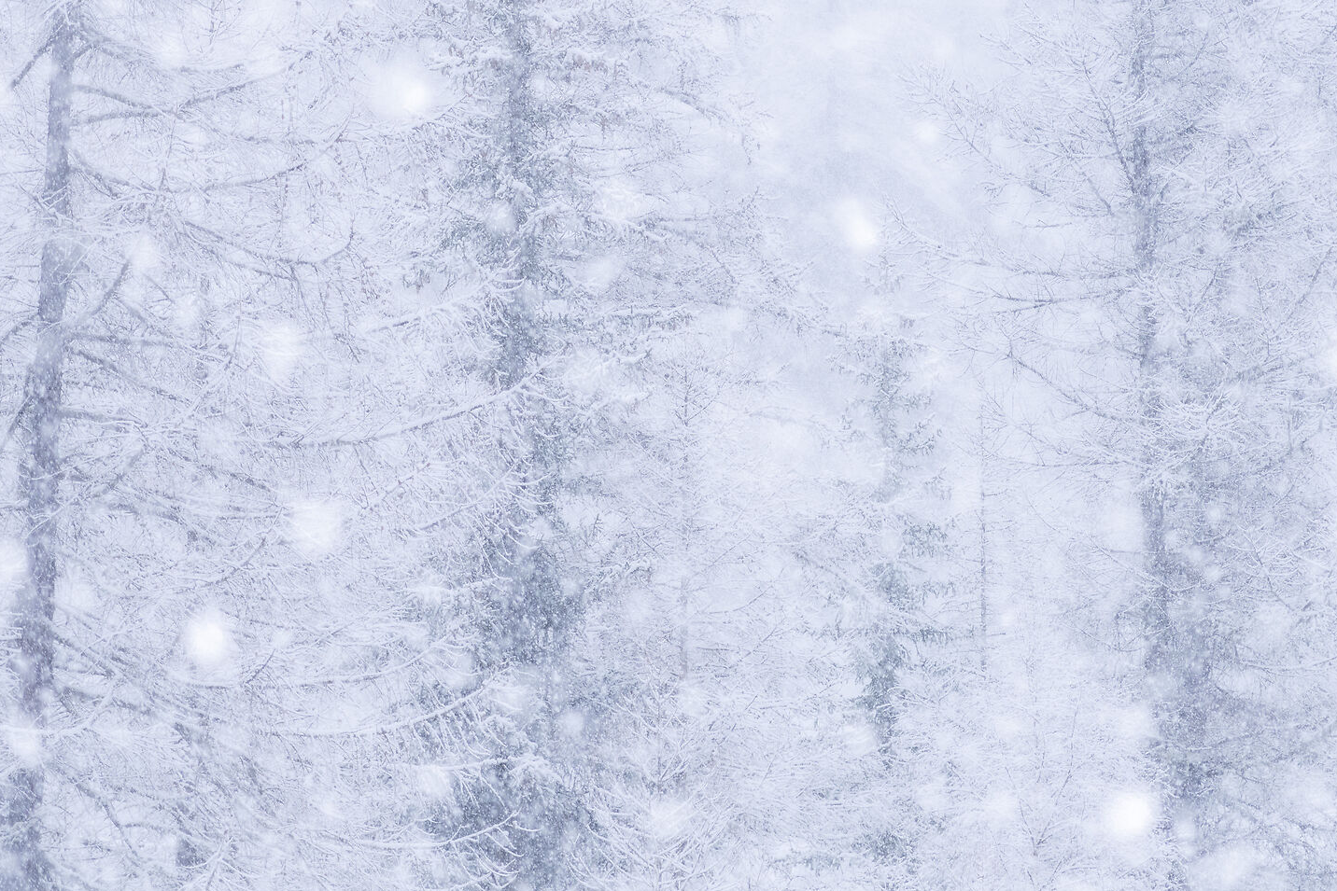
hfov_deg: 11.7
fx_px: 6537
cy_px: 224
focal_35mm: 176
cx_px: 745
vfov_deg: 7.8
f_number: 4
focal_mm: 105
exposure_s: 1/160
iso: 400
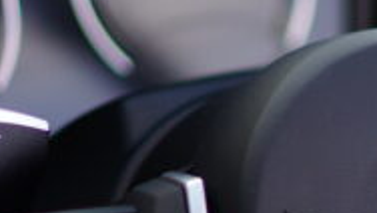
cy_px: 365
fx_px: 2000
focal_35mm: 200
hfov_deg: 10.2
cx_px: 656
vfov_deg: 6.0
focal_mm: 35
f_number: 1.4
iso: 100
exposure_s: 1/640
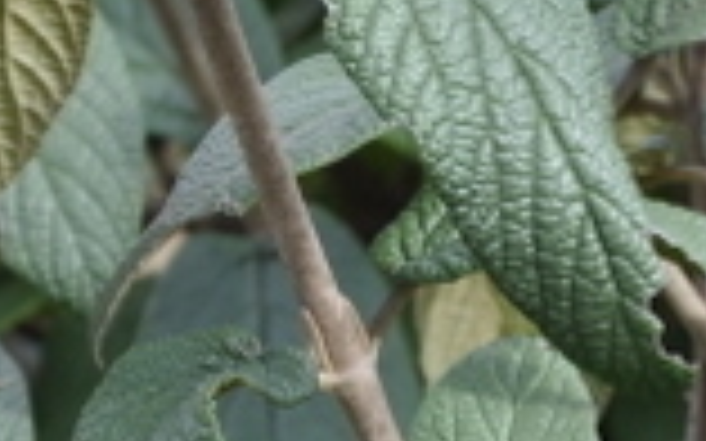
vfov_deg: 1.6
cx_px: 1142
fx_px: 15726
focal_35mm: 818
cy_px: 1152
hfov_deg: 2.6
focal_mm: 105
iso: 200
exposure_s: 1/160
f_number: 6.3
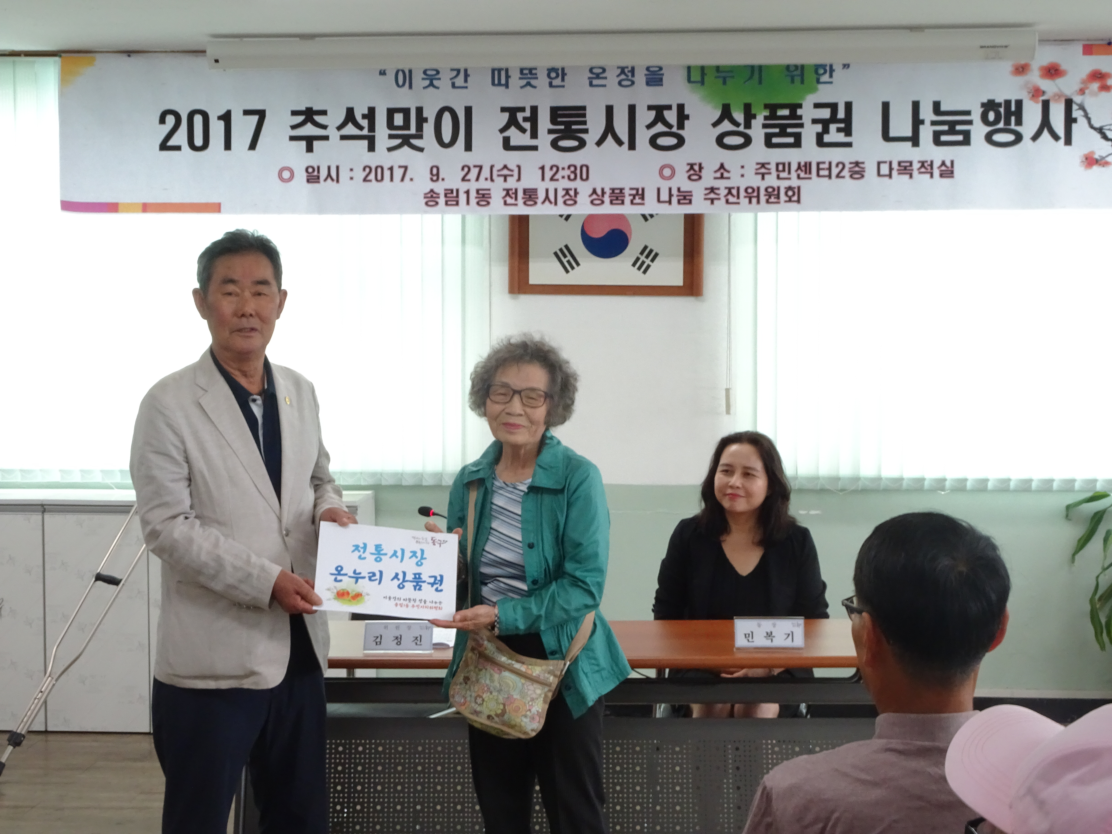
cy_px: 417
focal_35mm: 54
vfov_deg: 27.0
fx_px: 1735
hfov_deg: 35.5
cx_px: 556
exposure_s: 1/10
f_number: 7.1
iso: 400
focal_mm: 9.18
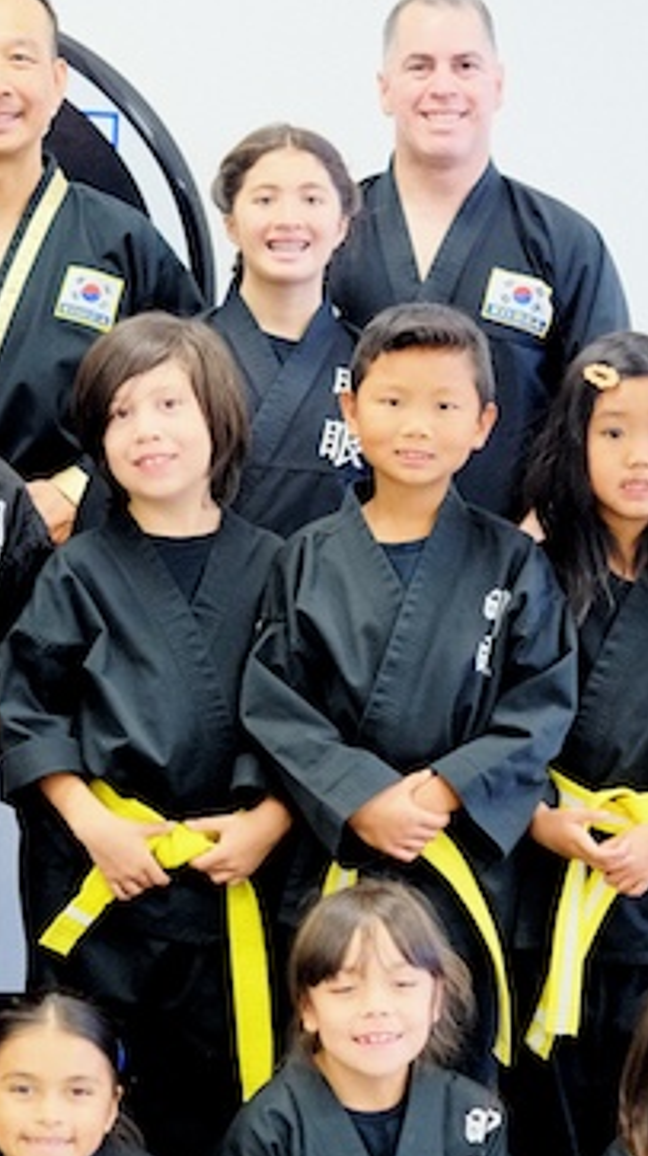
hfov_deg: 12.5
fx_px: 2909
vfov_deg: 22.4
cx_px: -35
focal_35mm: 95
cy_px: 723
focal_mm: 27
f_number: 1.6
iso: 1600
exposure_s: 1/110
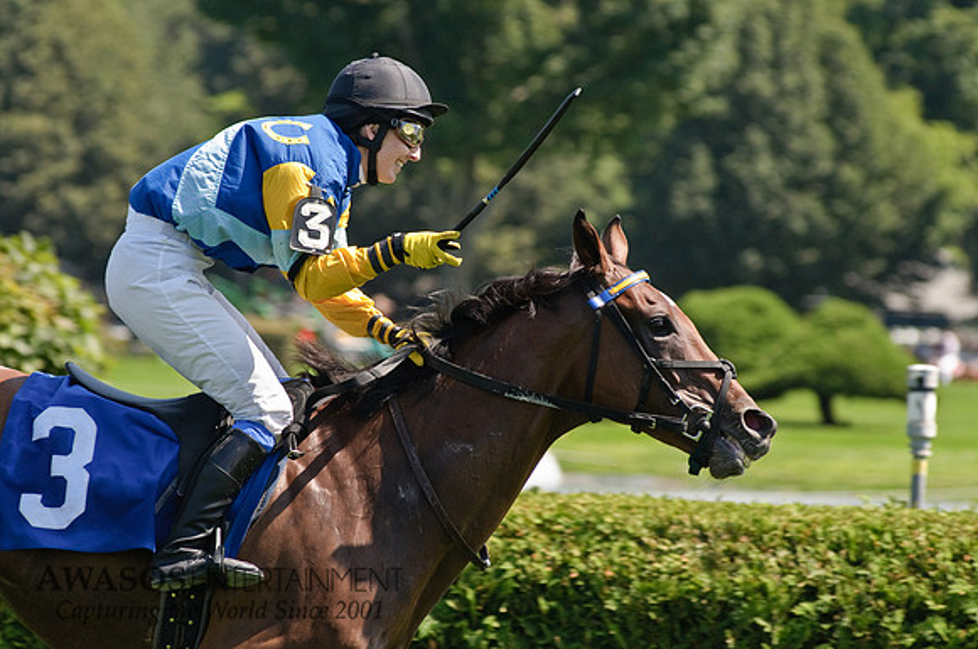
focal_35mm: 300
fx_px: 8139
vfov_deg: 4.6
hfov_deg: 6.9
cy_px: 324
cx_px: 489
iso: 500
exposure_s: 1/1000
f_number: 5.6
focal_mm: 200
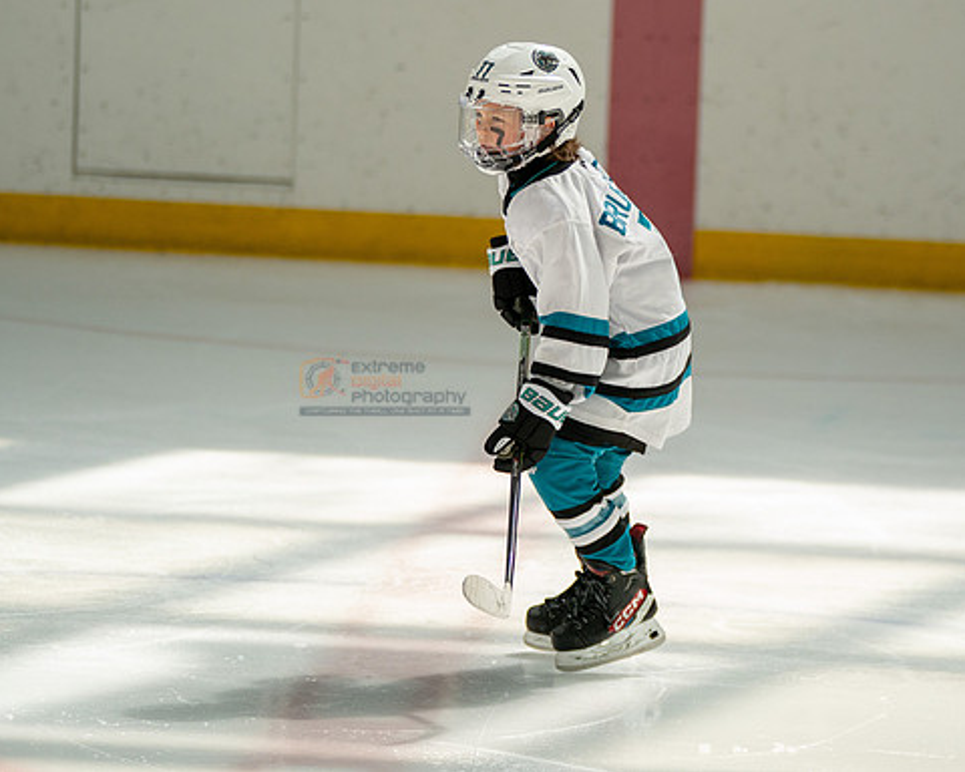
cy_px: 267
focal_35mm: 275
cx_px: 563
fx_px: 7854
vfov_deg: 5.6
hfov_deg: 7.0
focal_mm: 186
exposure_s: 1/5000
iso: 1600
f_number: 3.2
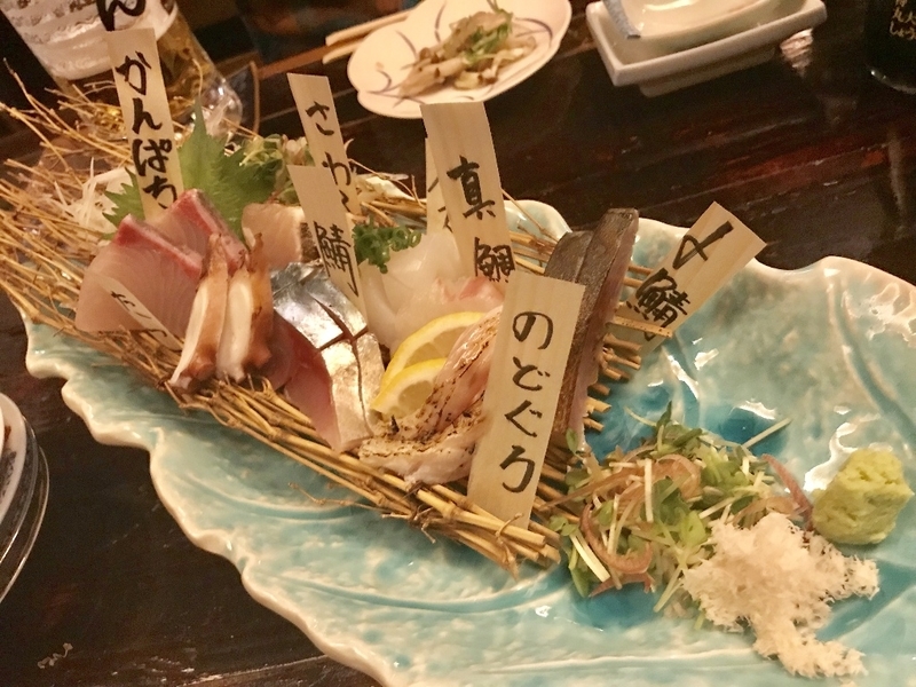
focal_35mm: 28
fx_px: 741
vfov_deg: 49.7
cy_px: 344
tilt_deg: -47.1
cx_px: 458
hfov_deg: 63.4
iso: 100
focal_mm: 3.99
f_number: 1.8
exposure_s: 1/4
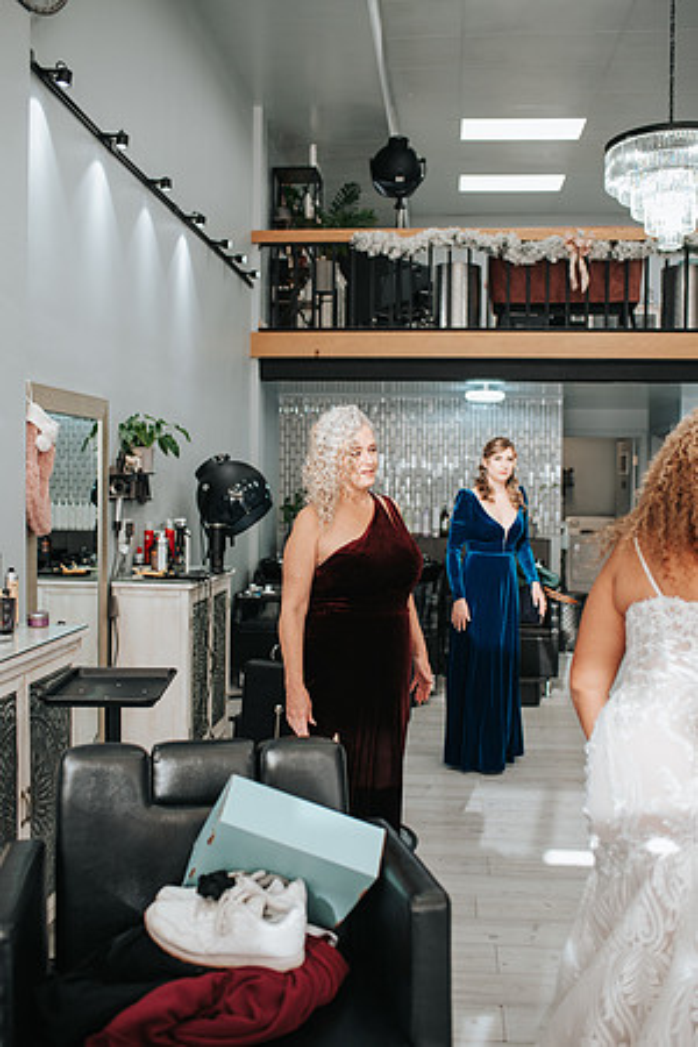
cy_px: 524
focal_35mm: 35
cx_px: 349
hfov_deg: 37.9
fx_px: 1018
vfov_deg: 54.4
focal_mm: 35
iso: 640
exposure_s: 1/320
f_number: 2.8
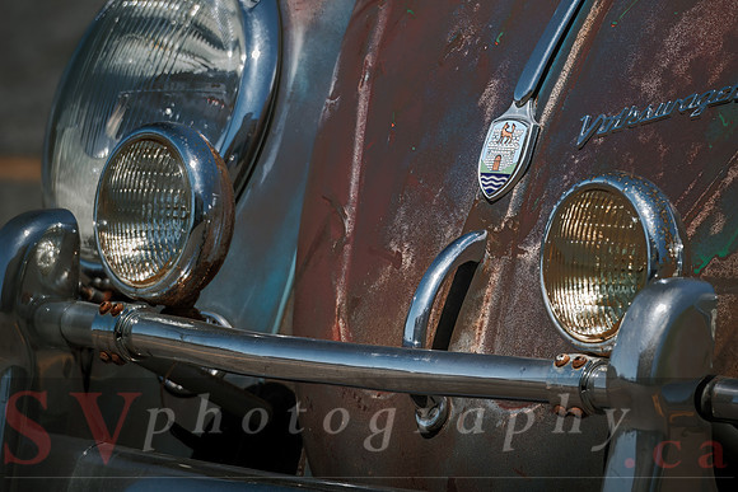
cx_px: 369
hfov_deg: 2.3
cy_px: 246
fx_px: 18453
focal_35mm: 900
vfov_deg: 1.5
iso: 125
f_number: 8
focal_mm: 600
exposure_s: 1/160
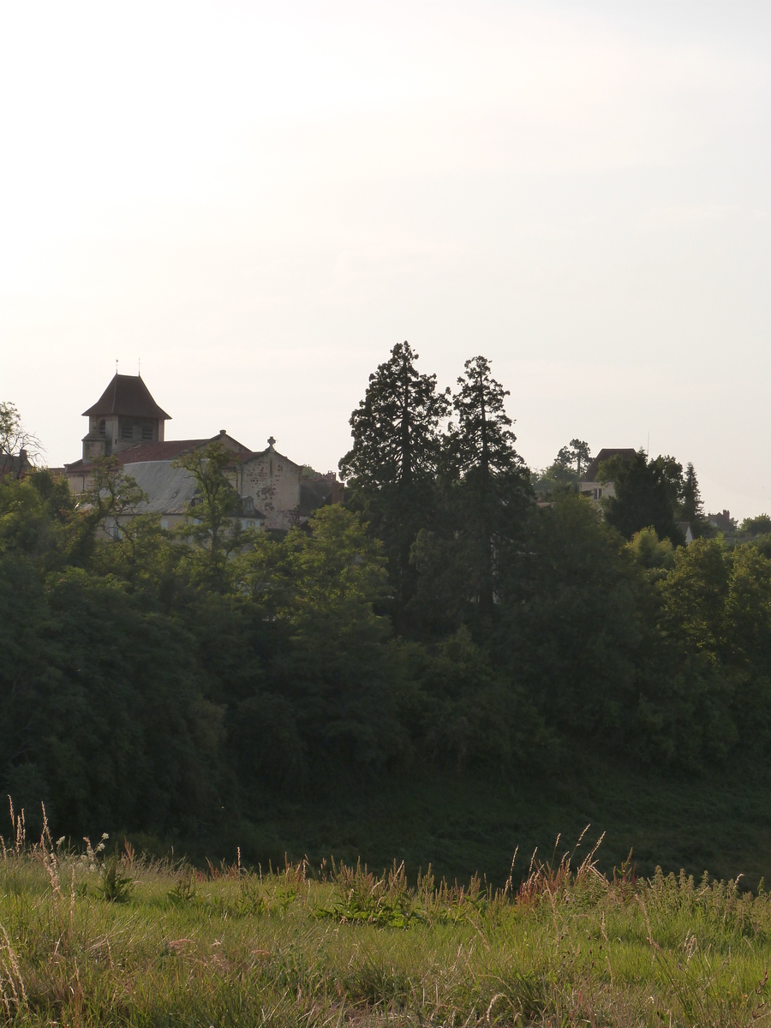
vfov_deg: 21.8
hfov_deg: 16.4
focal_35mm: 90
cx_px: 386
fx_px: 2673
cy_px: 514
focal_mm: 16.1
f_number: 5.6
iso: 160
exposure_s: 1/400
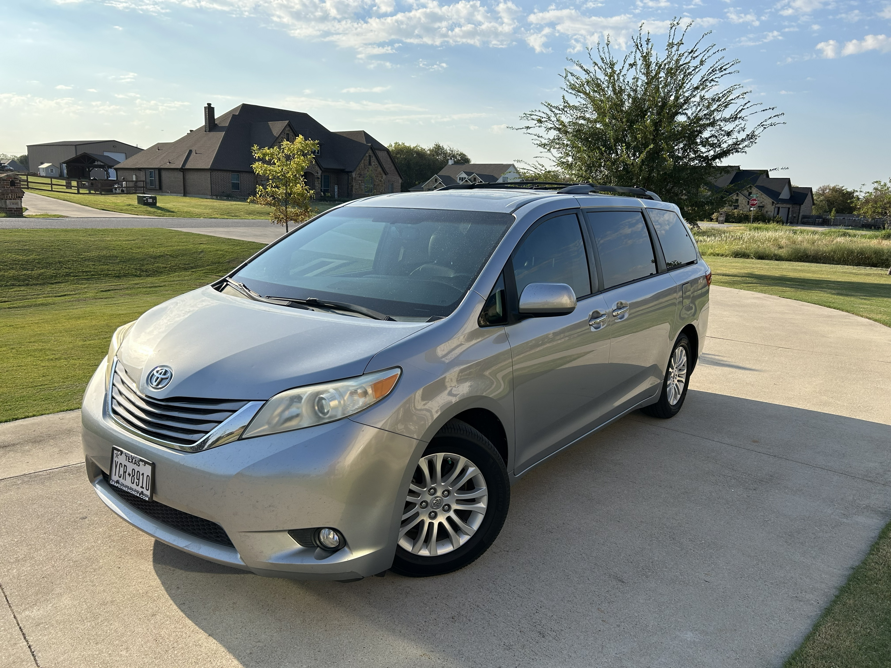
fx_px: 669
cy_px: 334
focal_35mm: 26
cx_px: 446
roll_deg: -0.9
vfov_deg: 53.1
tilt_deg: -10.9
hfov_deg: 67.3
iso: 50
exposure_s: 1/2841
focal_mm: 5.7
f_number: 1.5
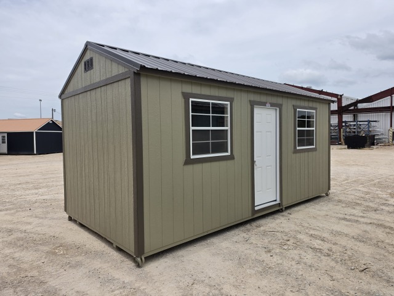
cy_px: 148
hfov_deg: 73.9
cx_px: 197
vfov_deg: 58.9
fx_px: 262
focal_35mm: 23
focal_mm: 6.5
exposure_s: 1/7939
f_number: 1.4
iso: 40
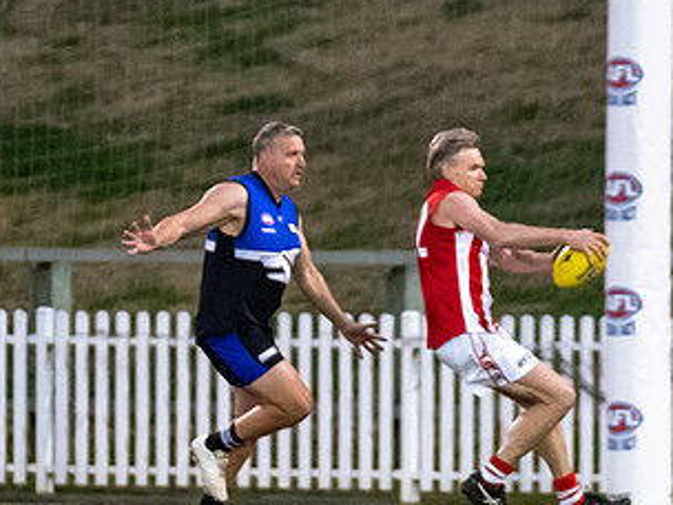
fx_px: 22086
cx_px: 340
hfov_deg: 1.7
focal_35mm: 1136
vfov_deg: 1.3
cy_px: 323
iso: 5000
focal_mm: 240
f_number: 2.8
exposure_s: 1/1250
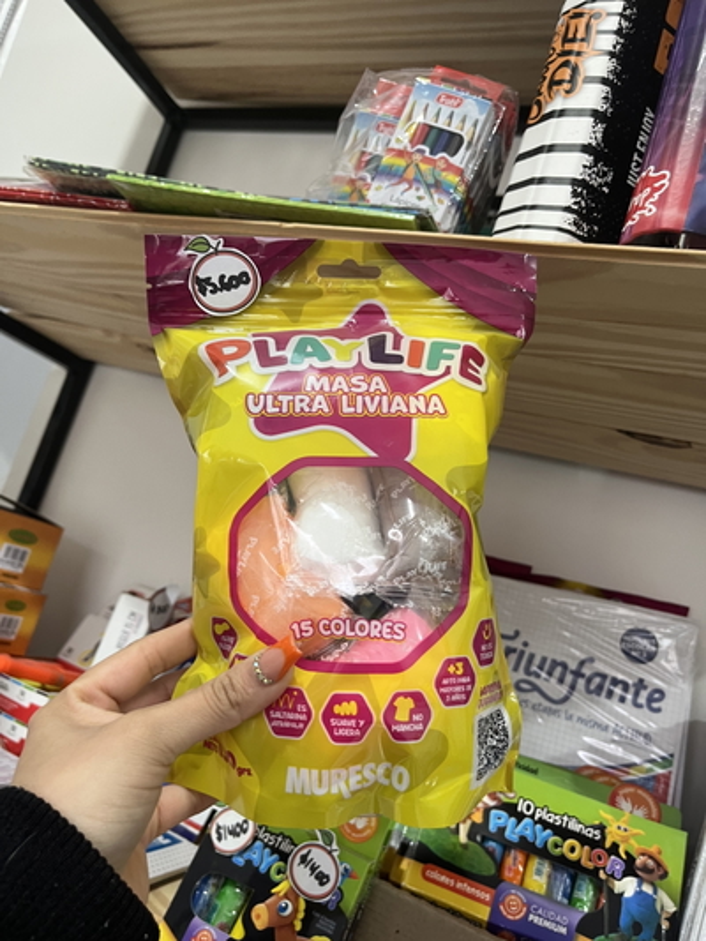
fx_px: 707
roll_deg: -17.4
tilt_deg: +9.2
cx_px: 353
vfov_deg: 67.3
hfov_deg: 53.1
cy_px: 470
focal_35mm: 26
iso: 125
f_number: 1.6
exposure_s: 1/50
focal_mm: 5.1
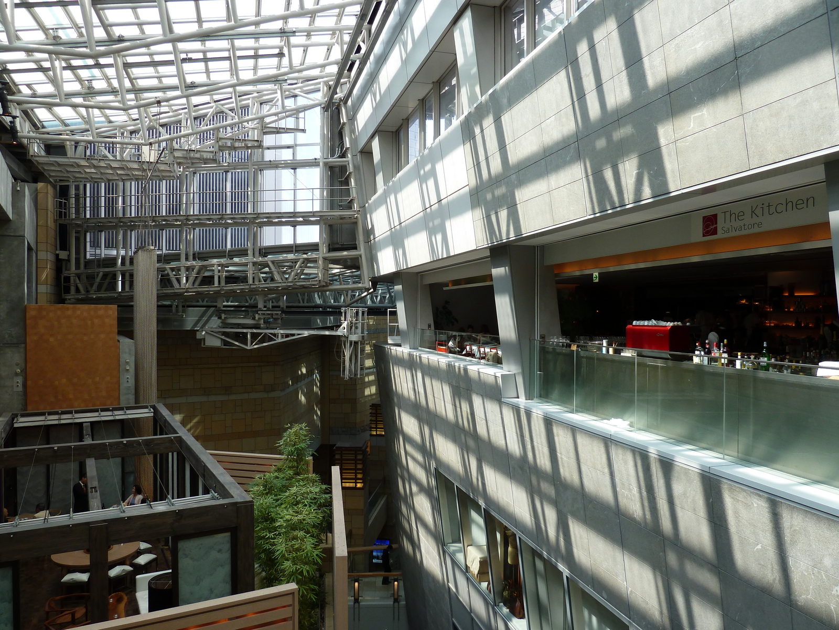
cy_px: 315
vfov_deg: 54.9
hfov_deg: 69.4
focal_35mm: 25
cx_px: 420
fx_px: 606
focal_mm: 4.1
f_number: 3.3
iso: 80
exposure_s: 1/100
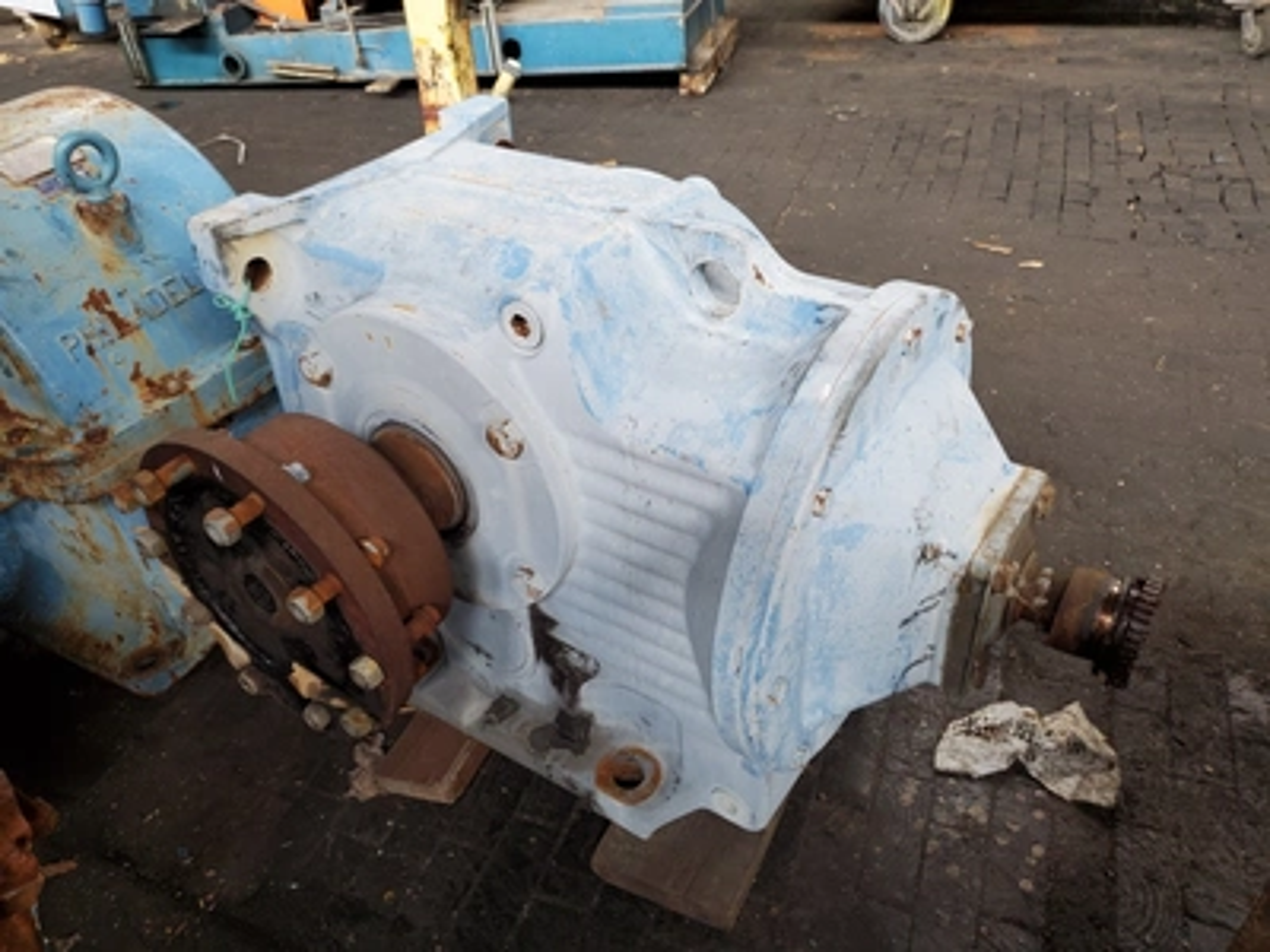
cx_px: 635
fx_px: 954
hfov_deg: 67.3
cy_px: 476
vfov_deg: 53.1
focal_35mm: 26
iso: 200
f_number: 1.5
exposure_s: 1/40
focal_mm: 4.3
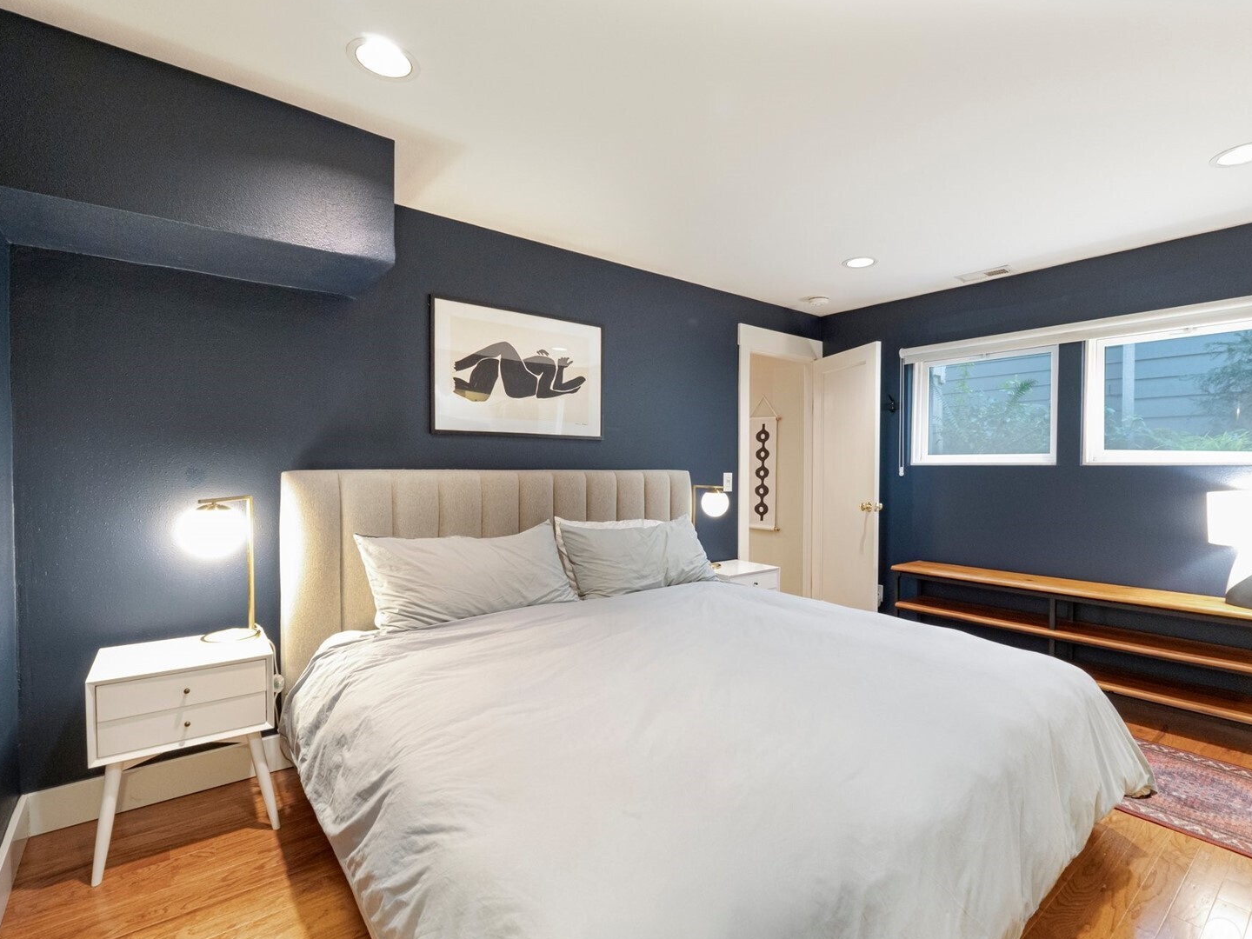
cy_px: 481
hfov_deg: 90.9
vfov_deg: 74.7
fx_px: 615
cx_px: 672
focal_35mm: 17
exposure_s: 1/1.67
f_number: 9
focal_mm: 10
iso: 250
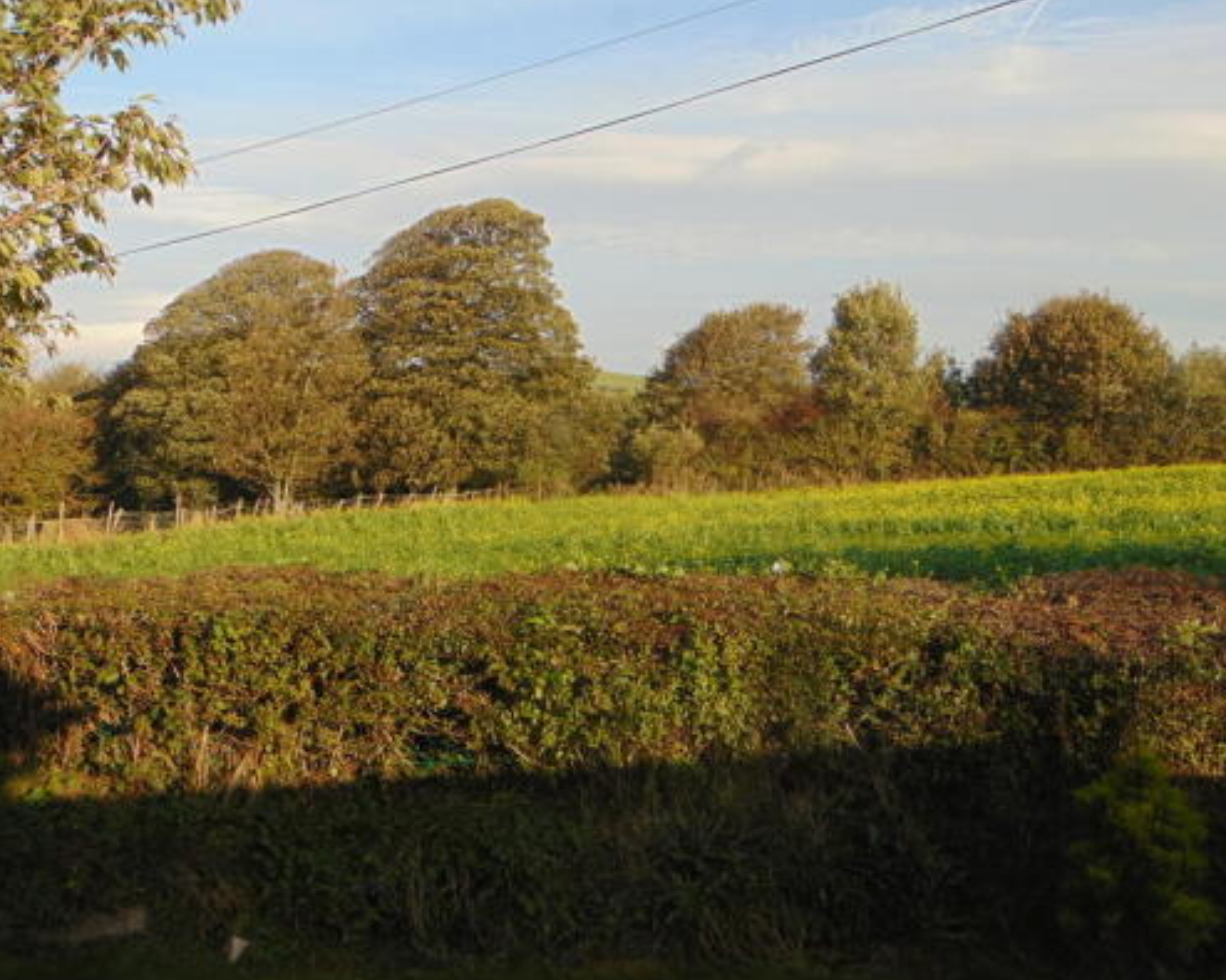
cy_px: 458
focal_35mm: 38
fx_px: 1379
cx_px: 562
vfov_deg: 39.1
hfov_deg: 47.9
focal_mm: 5.8
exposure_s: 1/400
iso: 80
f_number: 3.2
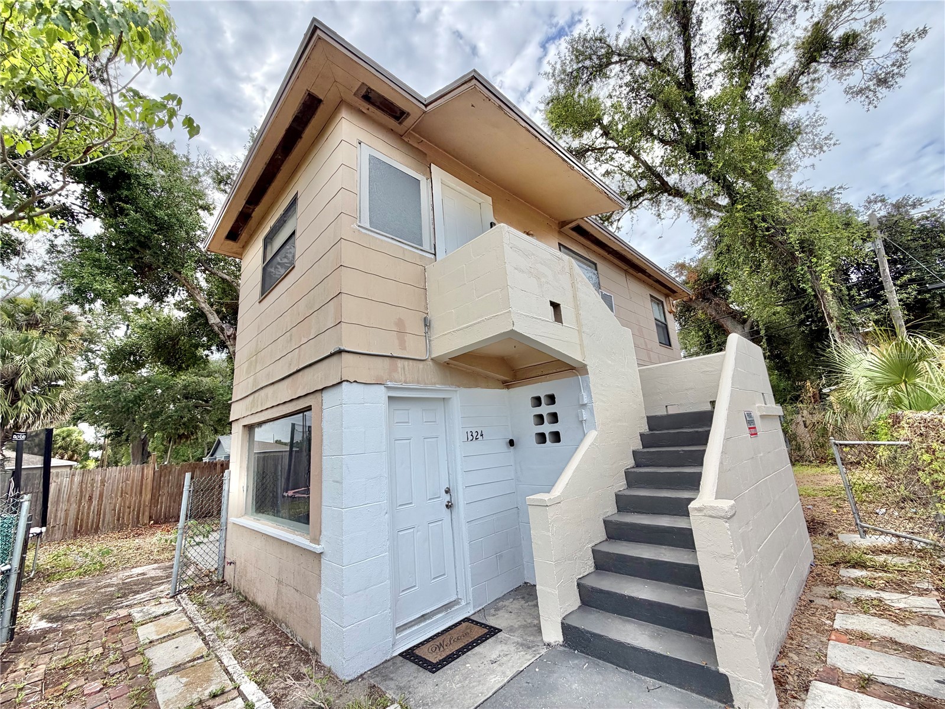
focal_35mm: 14
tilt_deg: +12.4
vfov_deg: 85.7
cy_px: 354
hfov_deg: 102.1
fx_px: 382
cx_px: 472
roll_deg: +5.6
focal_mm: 2.22
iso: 40
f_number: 2.2
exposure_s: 1/590
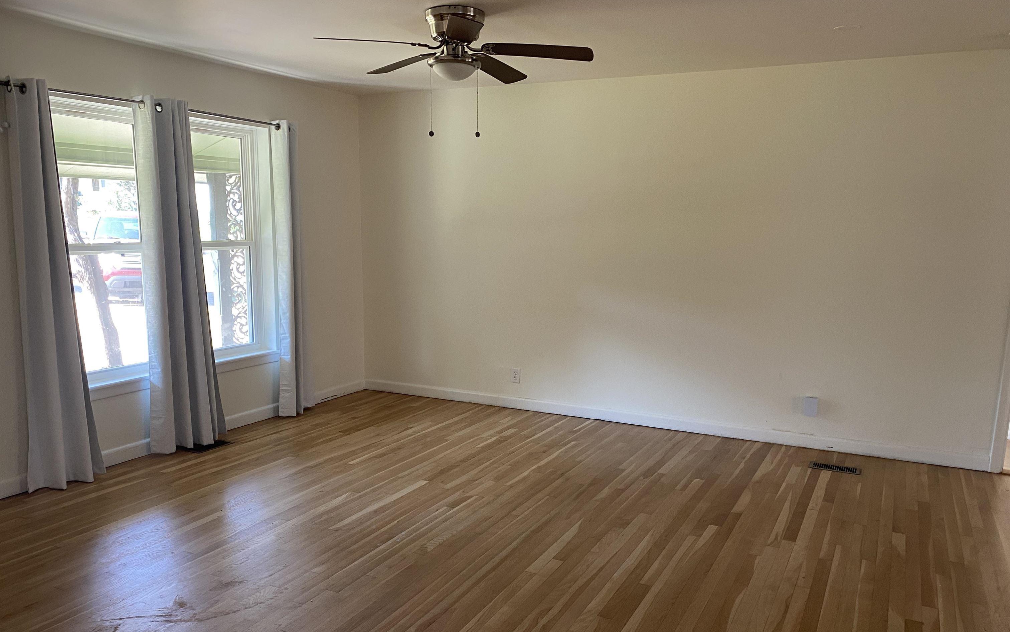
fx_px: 771
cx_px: 502
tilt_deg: -10.0
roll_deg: -0.4
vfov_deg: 44.4
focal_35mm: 28
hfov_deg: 66.5
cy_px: 372
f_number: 1.8
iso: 160
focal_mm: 4.25
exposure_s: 1/60
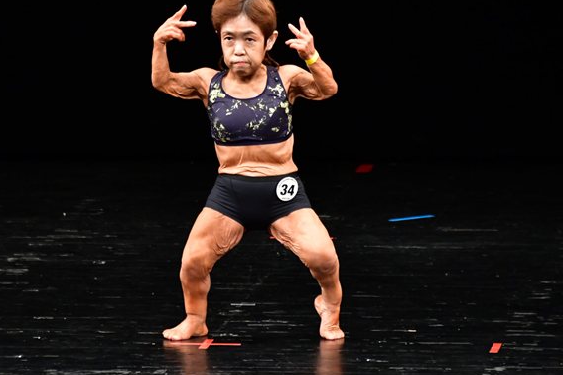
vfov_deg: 2.7
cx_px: 217
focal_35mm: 513
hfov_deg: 4.0
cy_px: 166
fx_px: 8016
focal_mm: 250
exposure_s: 1/400
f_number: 5.6
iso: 4000
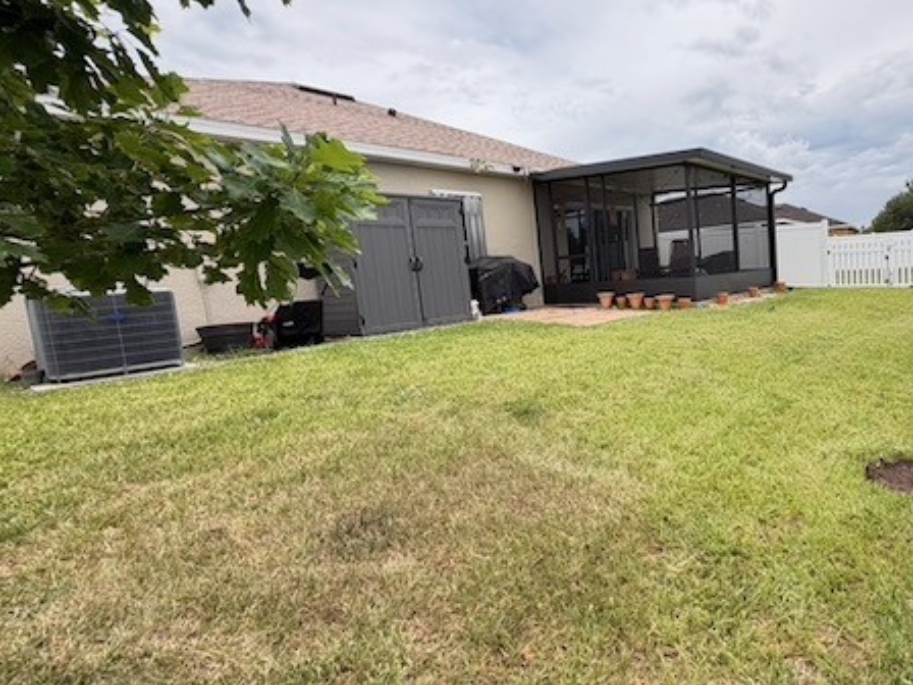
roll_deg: +4.9
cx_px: 650
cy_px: 326
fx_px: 528
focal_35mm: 20
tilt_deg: -4.9
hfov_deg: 77.4
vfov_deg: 65.9
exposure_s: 1/770
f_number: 2.2
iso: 40
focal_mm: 2.22
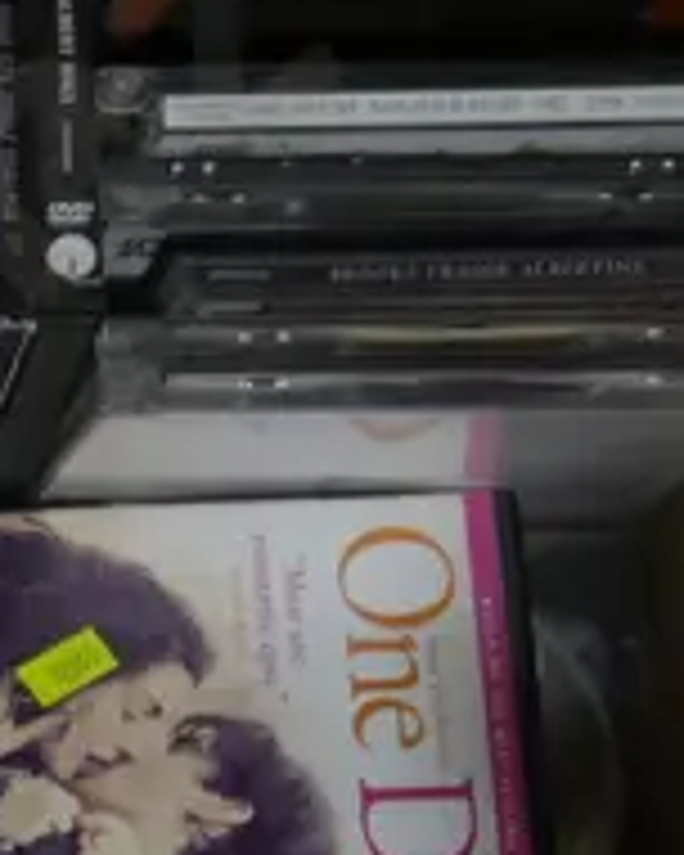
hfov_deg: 7.7
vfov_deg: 10.9
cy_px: 1375
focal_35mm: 168
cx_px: -1562
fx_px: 4251
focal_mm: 16
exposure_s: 1/60
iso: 500
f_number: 3.6
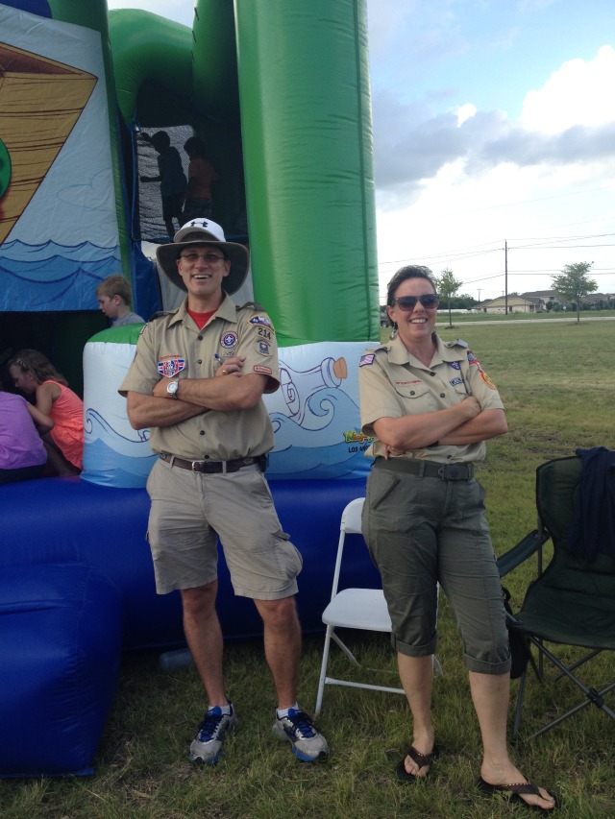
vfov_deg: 52.6
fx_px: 829
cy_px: 410
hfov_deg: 40.7
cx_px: 308
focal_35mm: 35
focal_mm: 4.28
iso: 50
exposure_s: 1/412
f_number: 2.4
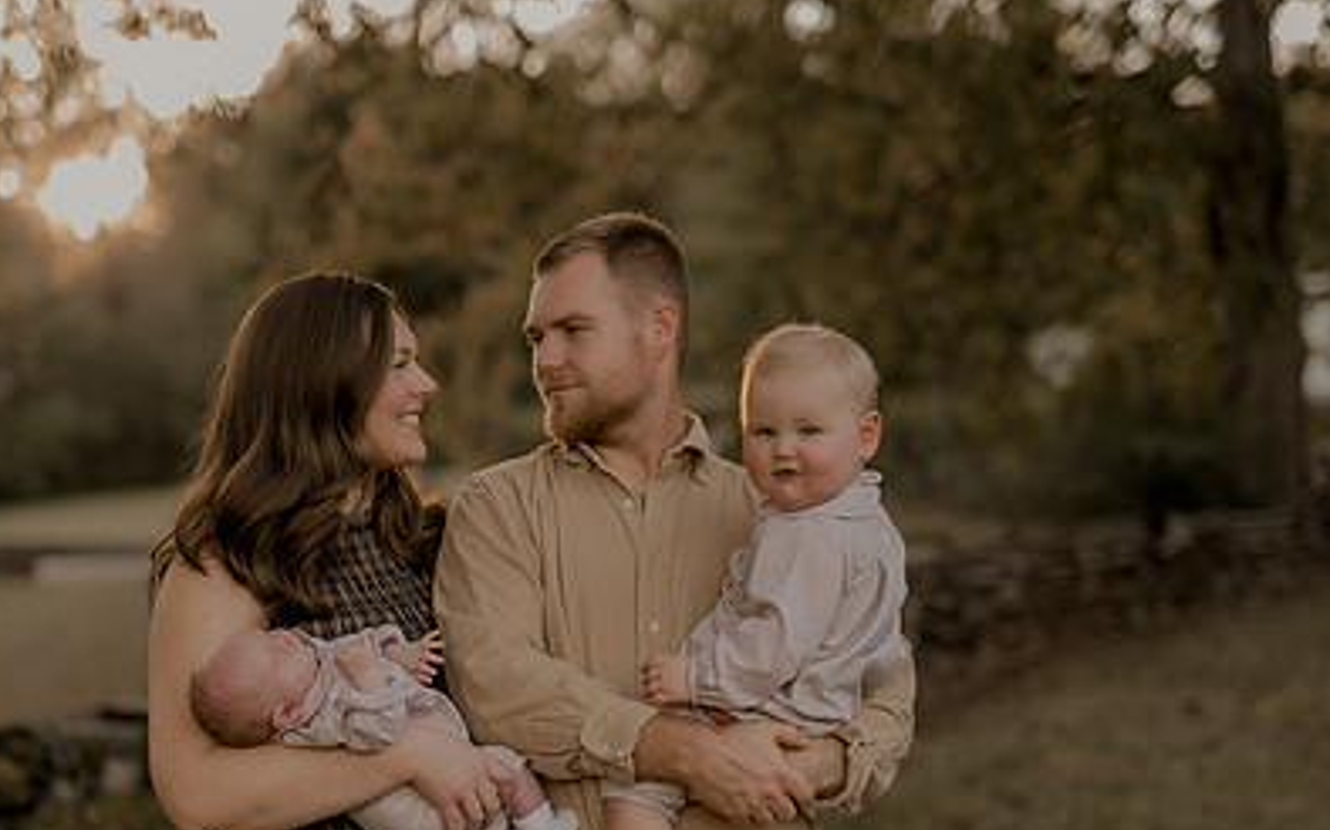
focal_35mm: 75
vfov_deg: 17.3
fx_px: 2718
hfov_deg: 27.4
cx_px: 506
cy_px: 638
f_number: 1.8
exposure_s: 1/400
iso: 160
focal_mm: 50
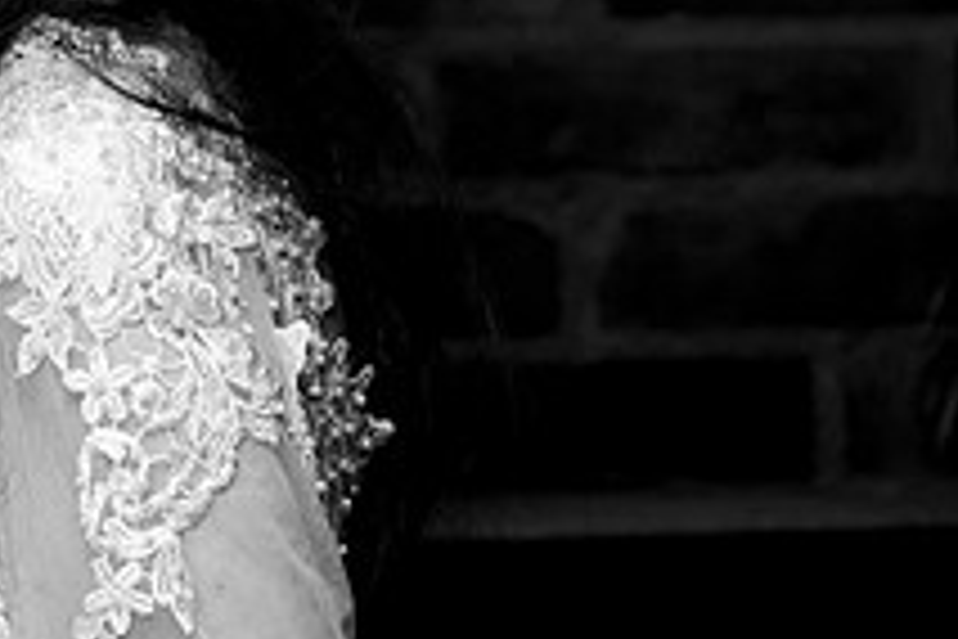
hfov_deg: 7.8
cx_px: -342
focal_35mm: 259
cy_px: -169
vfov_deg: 5.3
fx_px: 6892
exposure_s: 1/200
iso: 100
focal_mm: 95
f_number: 4.5
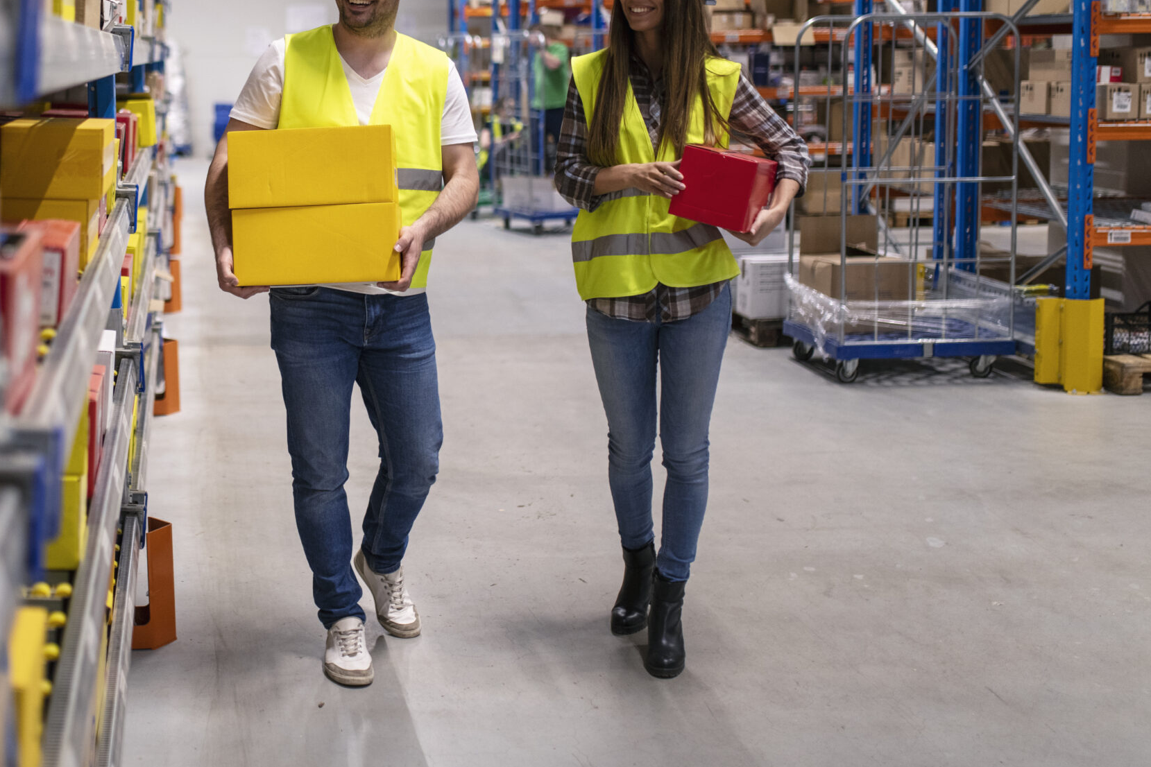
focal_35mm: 54
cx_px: 278
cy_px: 238
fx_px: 1726
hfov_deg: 36.0
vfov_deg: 24.9
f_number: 1.4
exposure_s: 1/250
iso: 500
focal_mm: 35
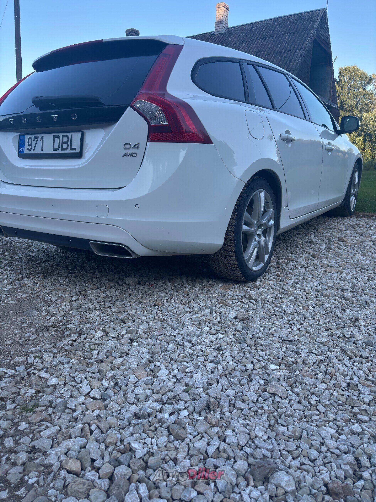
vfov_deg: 67.3
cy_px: 251
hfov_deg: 53.1
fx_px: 377
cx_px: 188
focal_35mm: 26
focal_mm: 5.96
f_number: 1.6
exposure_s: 1/657
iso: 50
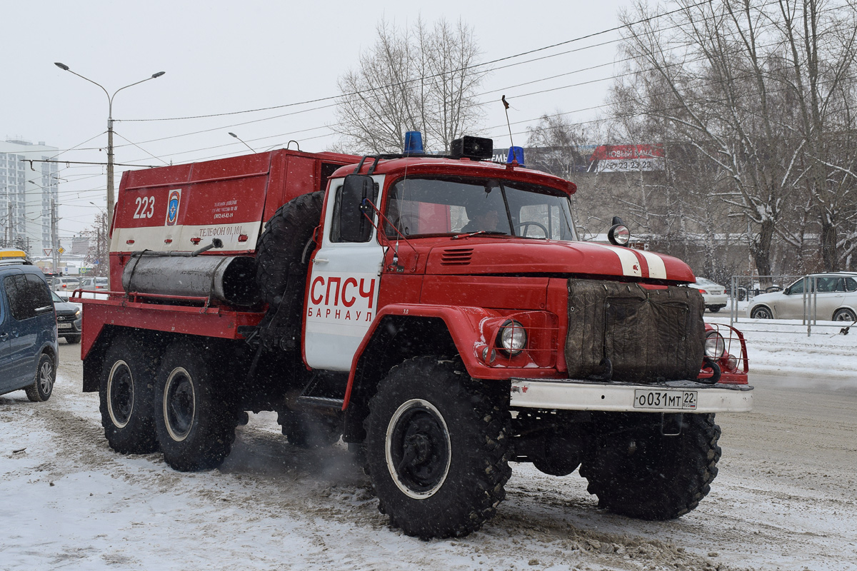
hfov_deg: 43.6
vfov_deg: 29.9
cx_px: 428
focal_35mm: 45
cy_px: 286
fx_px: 1071
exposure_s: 1/250
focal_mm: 30
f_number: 8
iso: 320
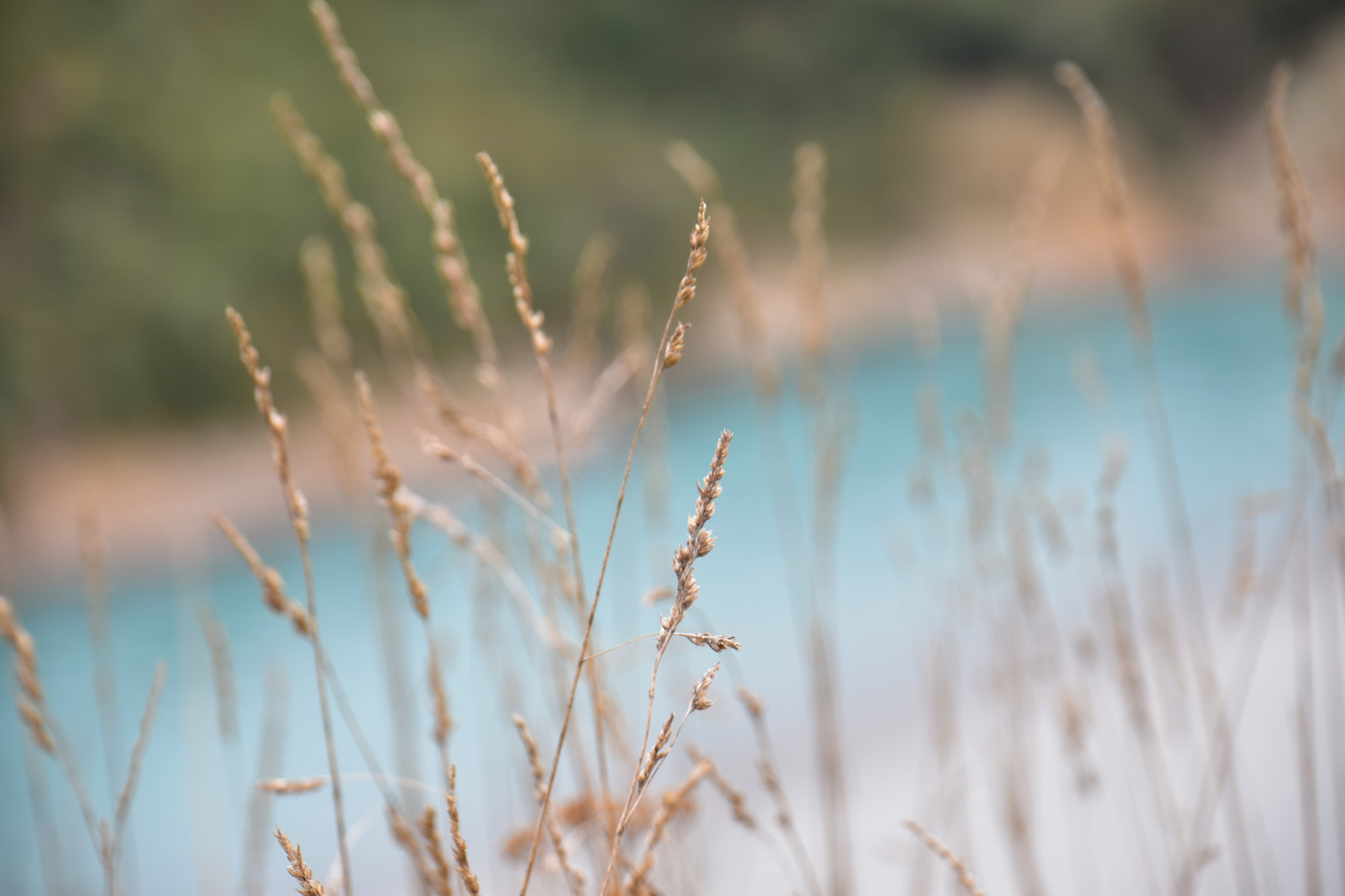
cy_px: 448
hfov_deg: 11.2
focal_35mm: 183
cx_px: 672
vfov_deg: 7.5
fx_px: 6836
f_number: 5.6
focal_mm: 122
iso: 100
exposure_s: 1/25
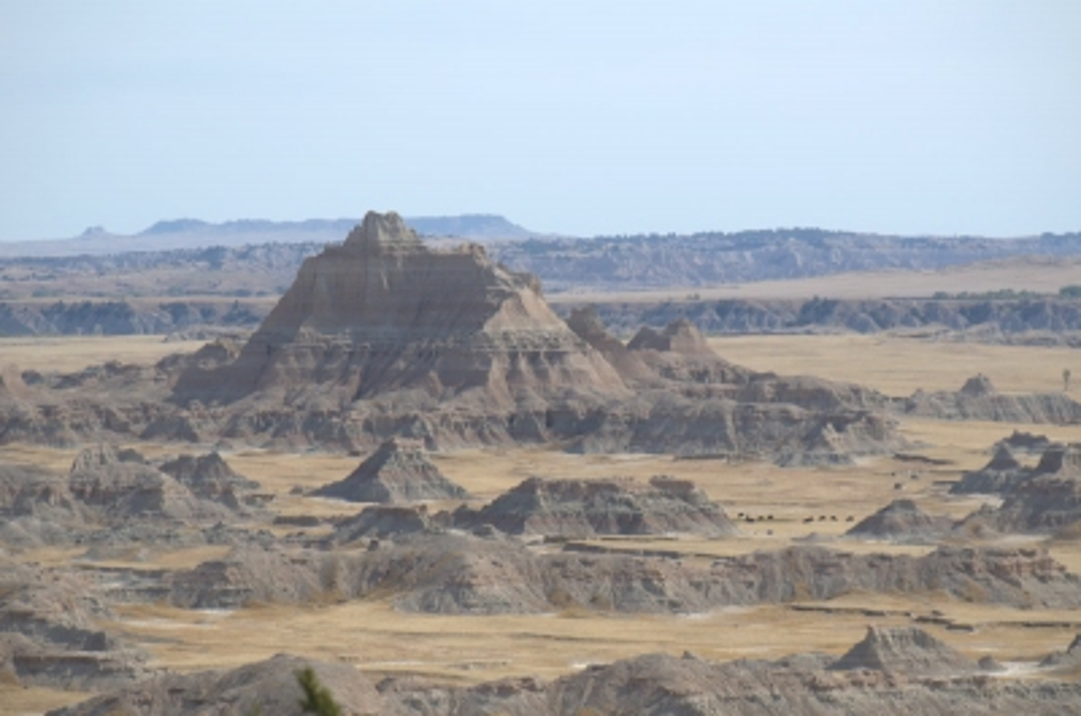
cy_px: 358
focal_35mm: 270
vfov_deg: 5.1
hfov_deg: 7.6
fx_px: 8091
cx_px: 540
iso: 100
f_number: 5.6
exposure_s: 1/640
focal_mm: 180
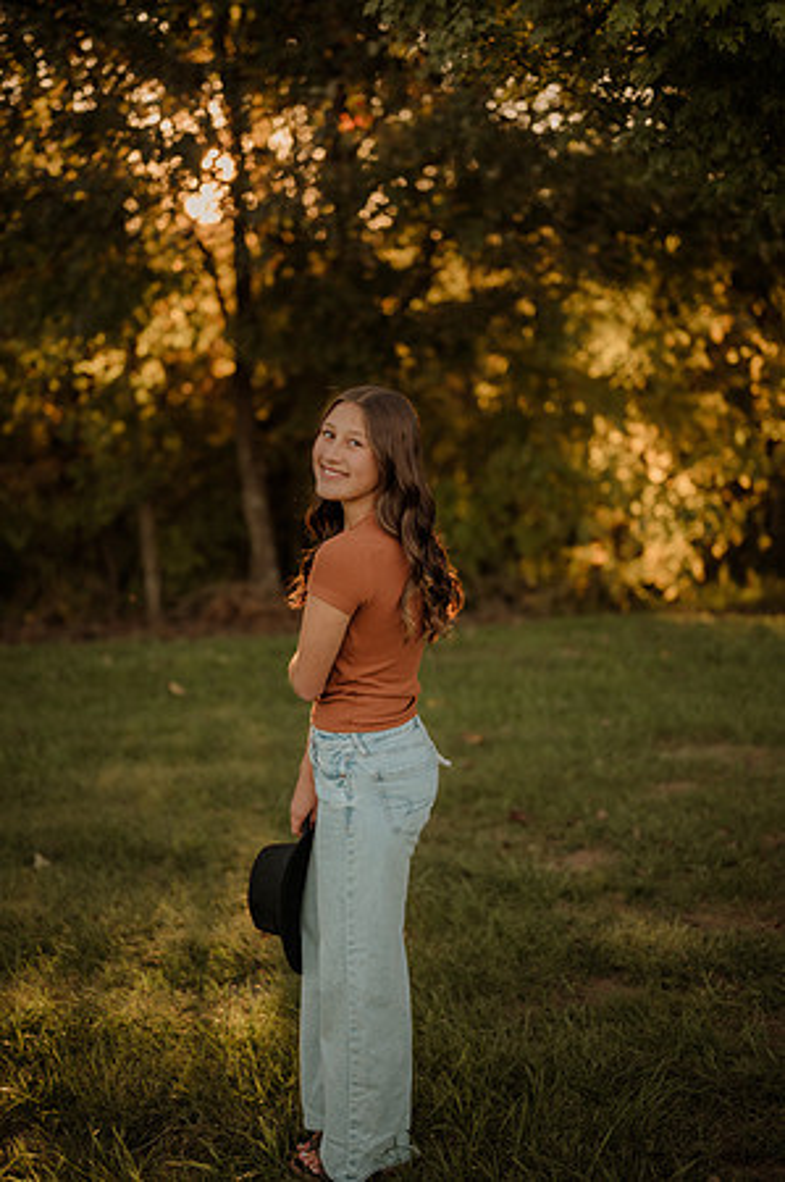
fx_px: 1639
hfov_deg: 26.9
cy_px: 591
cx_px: 392
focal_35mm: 50
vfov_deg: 39.6
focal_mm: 50
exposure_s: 1/640
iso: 250
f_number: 2
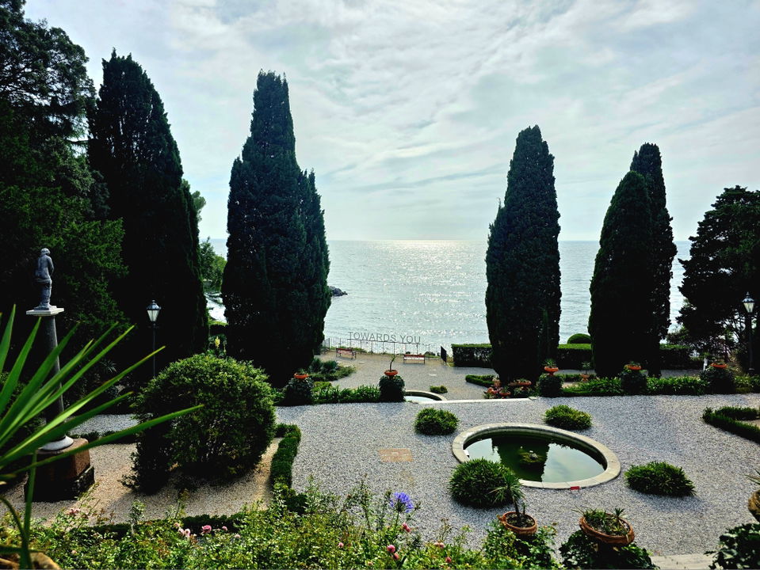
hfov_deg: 73.9
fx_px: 505
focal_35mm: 23
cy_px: 285
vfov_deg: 58.9
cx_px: 380
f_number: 1.7
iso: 64
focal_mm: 6.3
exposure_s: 1/10000
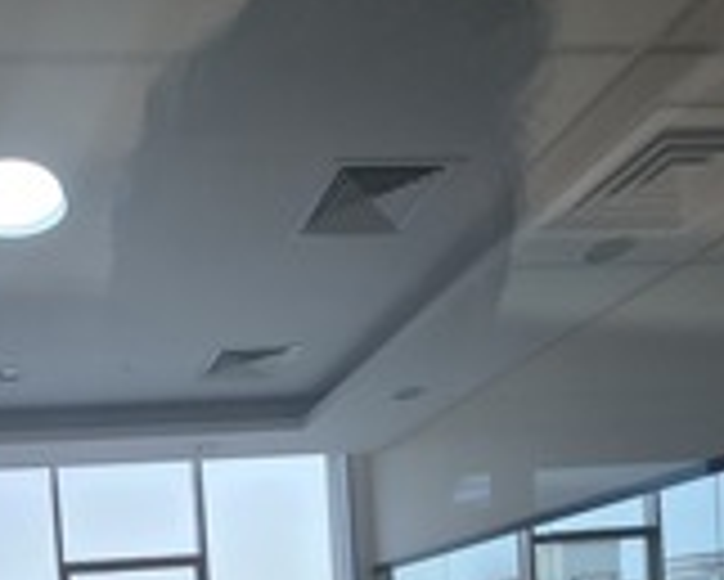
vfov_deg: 33.0
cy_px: 713
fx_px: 772
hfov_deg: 45.7
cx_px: 79
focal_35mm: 36
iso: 400
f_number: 1.9
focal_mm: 2.2
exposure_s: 1/60
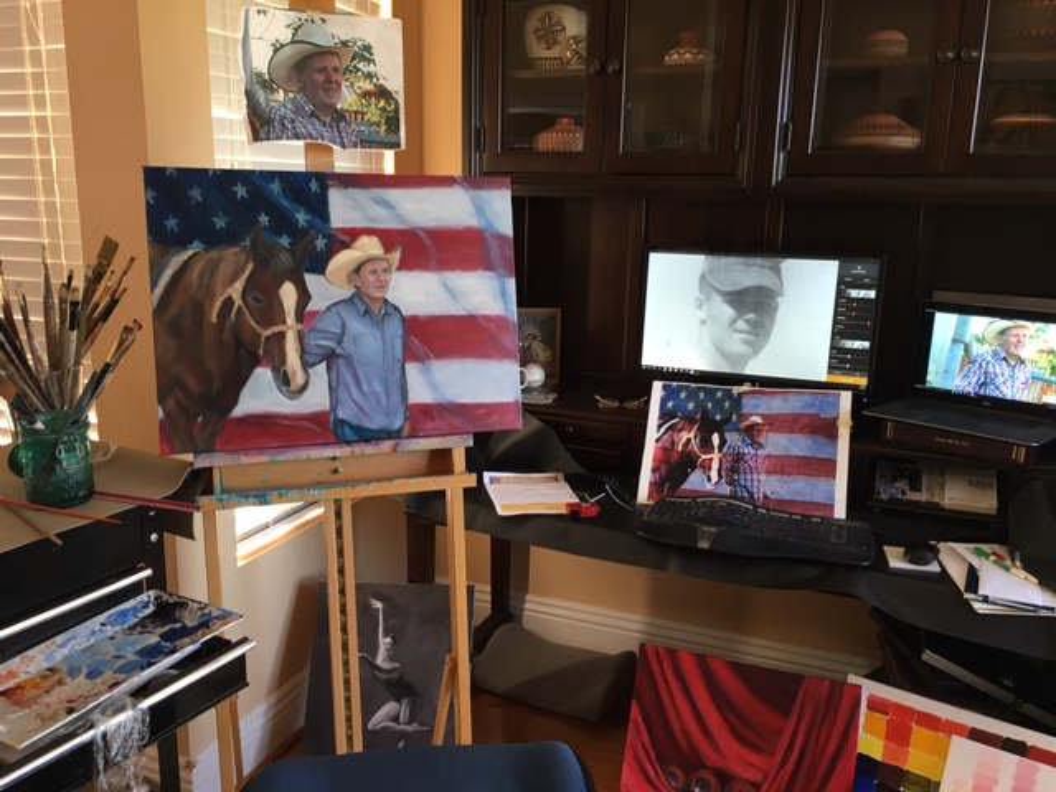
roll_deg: -0.9
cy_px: 396
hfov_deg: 61.7
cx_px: 528
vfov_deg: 48.2
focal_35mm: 29
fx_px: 885
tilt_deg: -12.7
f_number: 2.2
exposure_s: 1/30
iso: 64
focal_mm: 4.15
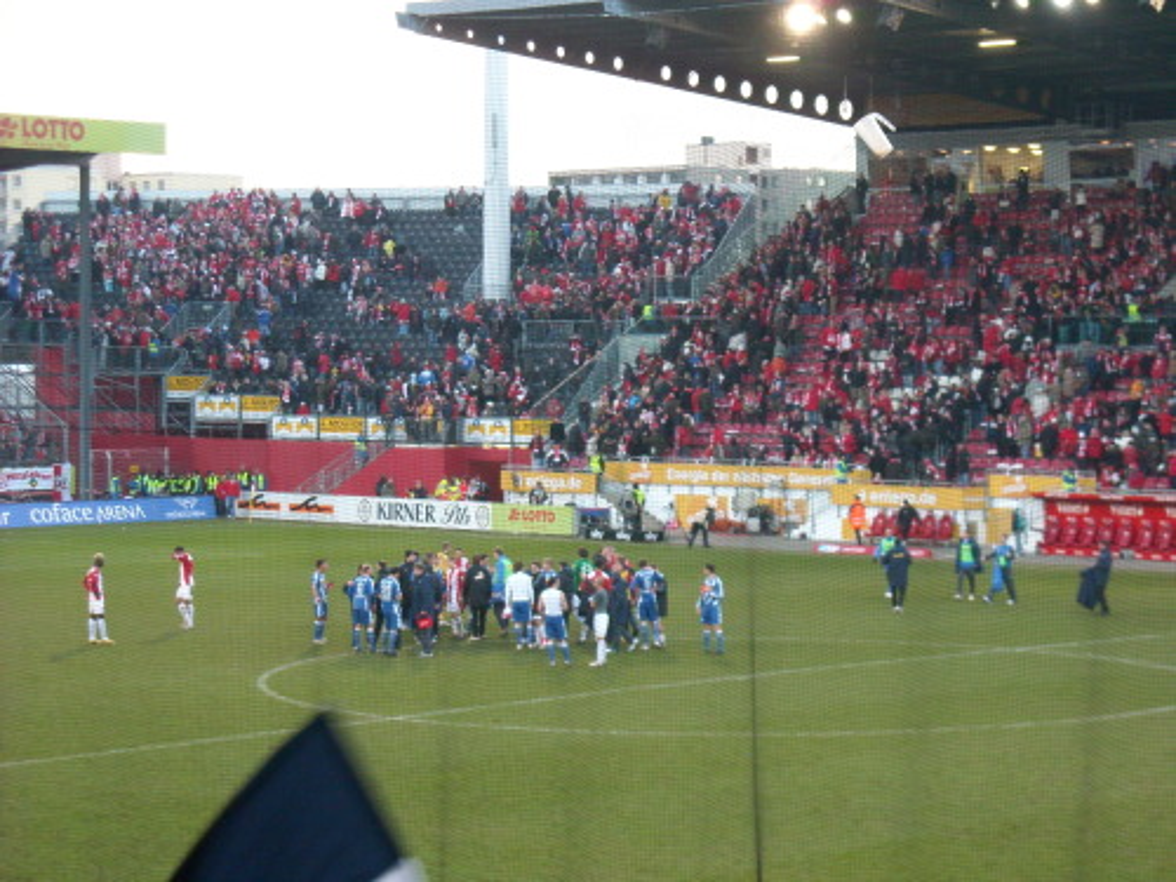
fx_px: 3567
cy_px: 441
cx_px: 588
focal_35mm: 105
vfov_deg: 14.1
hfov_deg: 18.7
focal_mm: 17.1
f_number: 4.7
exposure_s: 1/60
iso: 336
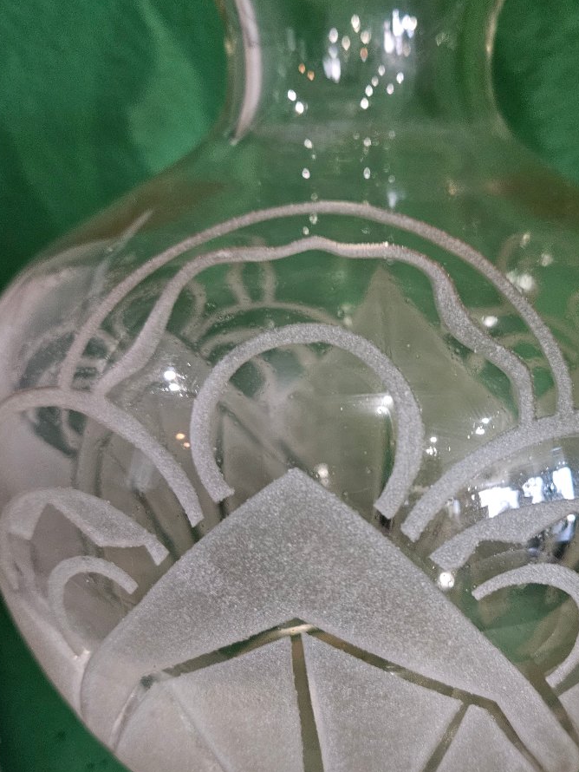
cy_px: 443
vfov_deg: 58.1
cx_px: 383
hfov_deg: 44.8
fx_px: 691
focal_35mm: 31
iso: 640
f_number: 1.8
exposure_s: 1/50
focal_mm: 5.4
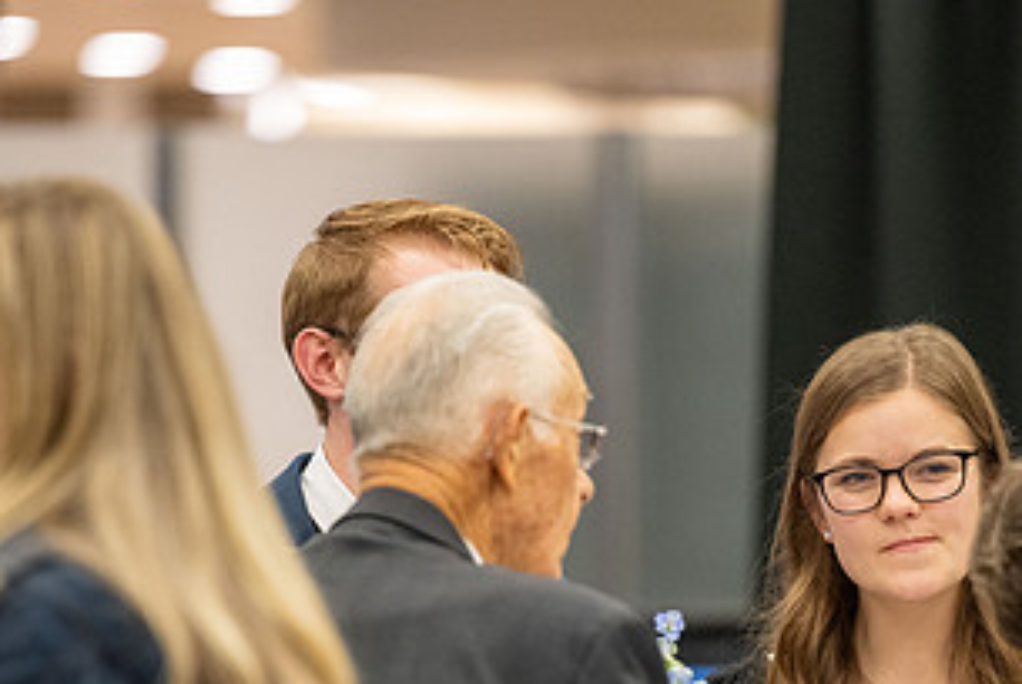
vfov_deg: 3.6
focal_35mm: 380
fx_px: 10798
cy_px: 642
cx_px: 529
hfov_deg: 5.4
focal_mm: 200
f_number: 2.8
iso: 2000
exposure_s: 1/200
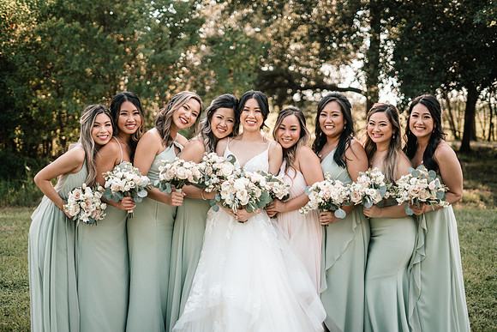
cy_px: 166
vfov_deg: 27.0
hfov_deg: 39.6
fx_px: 690
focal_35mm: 50
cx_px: 248
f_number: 1.8
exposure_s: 1/2000
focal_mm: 50
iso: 250
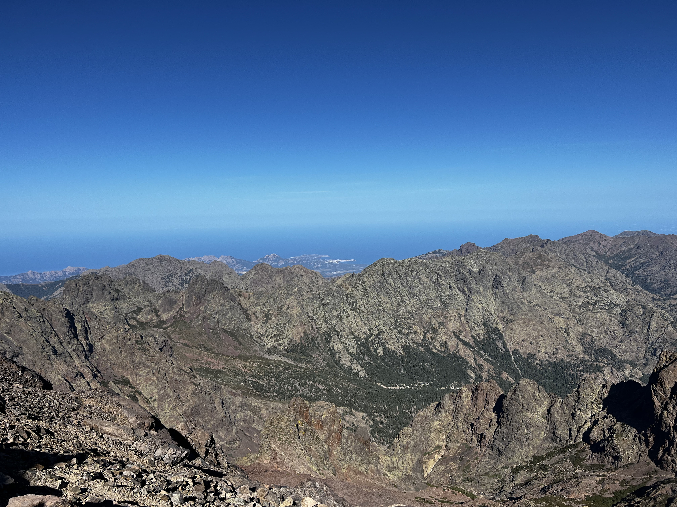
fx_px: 508
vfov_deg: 53.1
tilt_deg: -4.9
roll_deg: +1.0
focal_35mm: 26
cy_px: 254
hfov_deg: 67.3
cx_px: 338
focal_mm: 5.7
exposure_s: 1/6993
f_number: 1.5
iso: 50
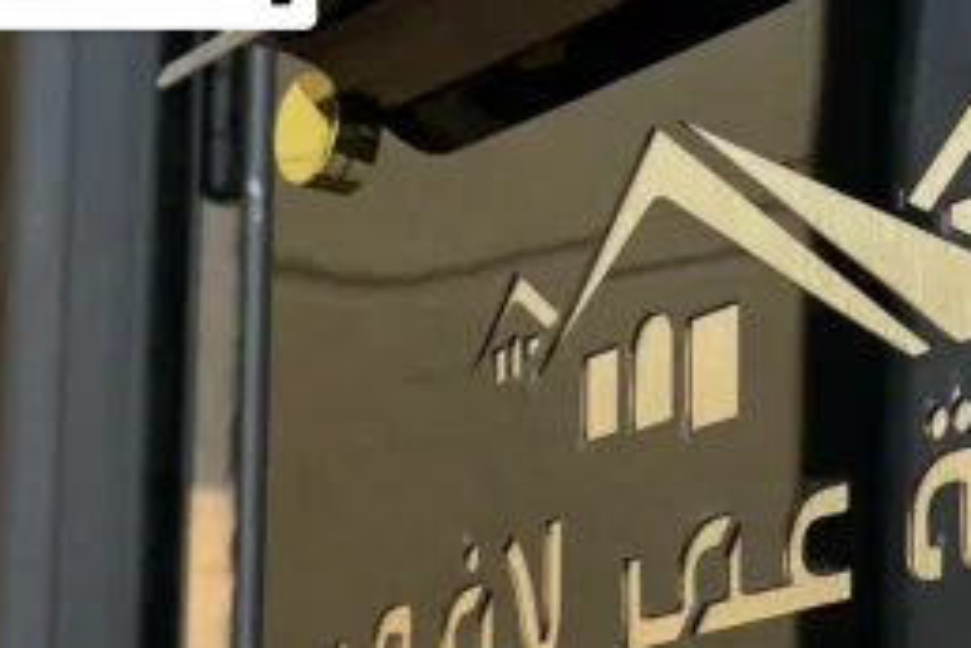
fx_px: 1807
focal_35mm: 67
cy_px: 573
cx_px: 884
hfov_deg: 28.8
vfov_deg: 20.0
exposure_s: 1/100
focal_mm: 5.1
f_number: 1.6
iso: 50
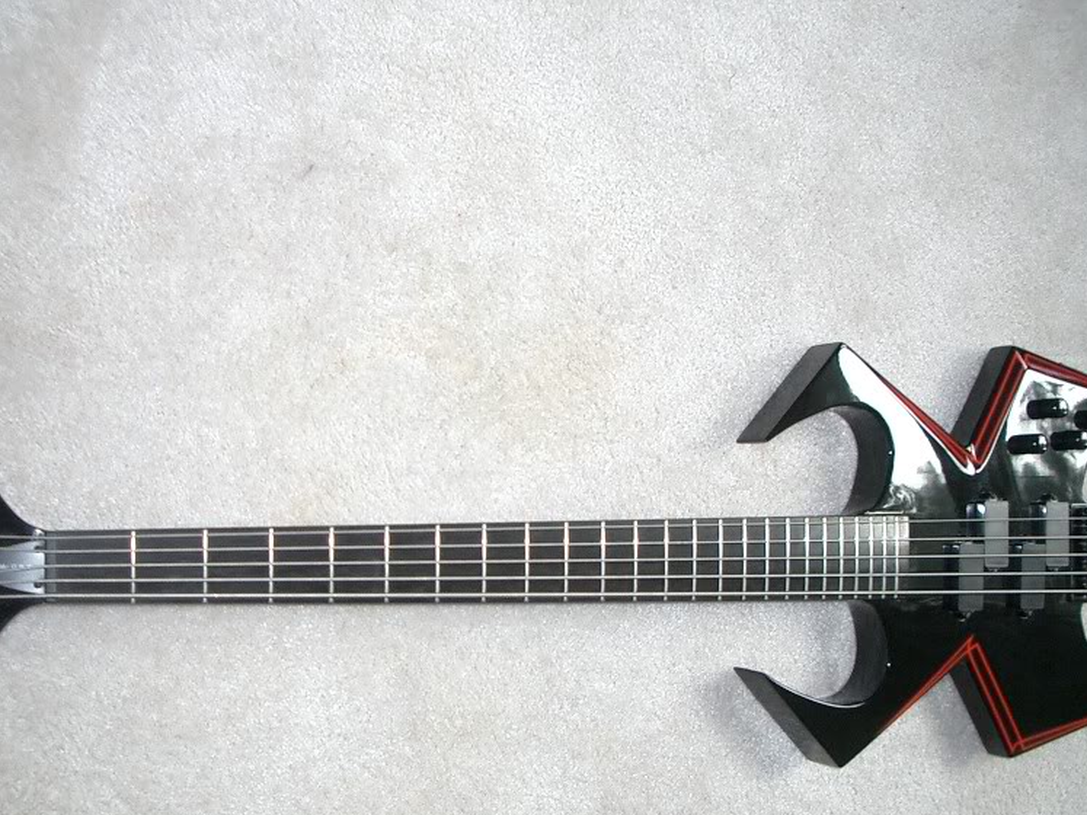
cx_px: 477
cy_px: 509
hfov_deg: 39.6
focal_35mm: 48
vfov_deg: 30.1
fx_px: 1507
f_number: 2.6
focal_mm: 5.8
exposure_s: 1/50
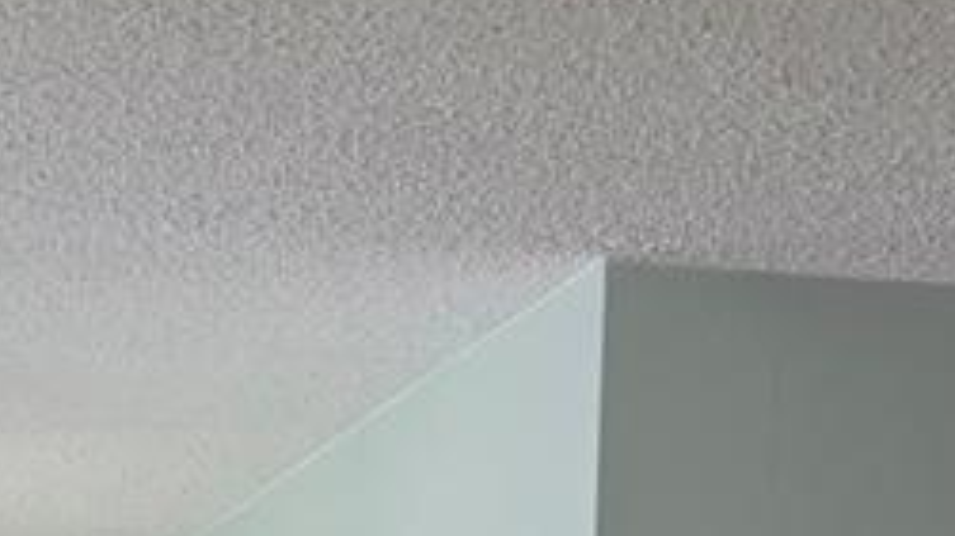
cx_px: 335
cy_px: 1619
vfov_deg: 6.8
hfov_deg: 13.4
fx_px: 4050
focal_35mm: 160
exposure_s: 1/120
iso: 80
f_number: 1.4
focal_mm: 6.5
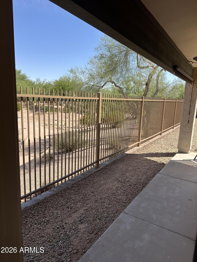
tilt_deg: -10.2
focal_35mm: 24
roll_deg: -3.0
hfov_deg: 56.8
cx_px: 98
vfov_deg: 71.6
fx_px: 182
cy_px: 131
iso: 80
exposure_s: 1/2660
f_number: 1.78
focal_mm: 6.86
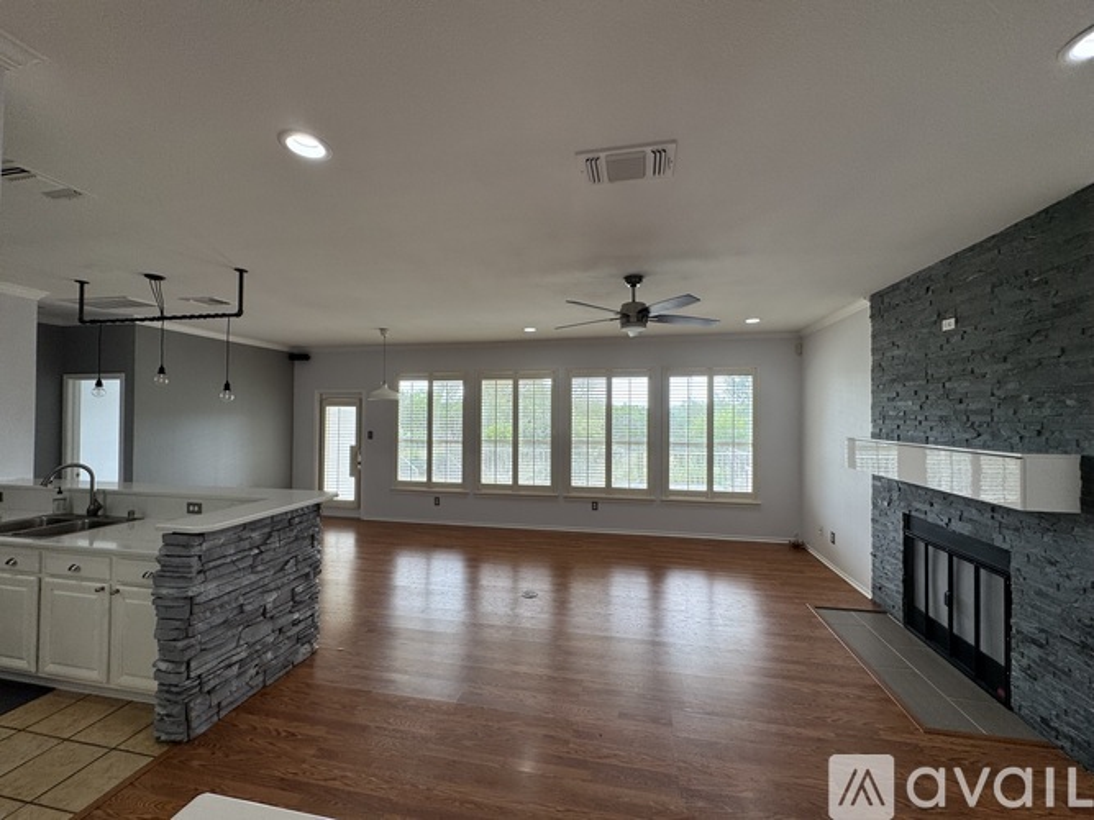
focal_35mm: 14
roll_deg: -1.2
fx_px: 442
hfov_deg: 102.1
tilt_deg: +0.1
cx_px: 547
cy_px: 410
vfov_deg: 85.7
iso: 50
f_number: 2.2
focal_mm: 2.22
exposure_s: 1/120
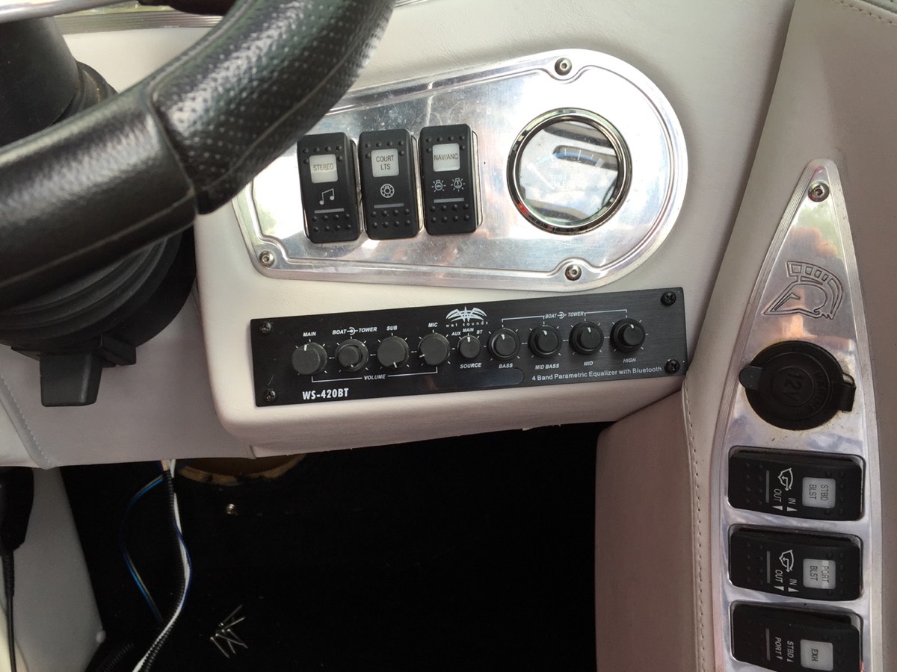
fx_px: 751
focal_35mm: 29
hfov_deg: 61.7
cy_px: 336
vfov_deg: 48.2
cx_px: 448
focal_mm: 4.15
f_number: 2.2
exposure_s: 1/120
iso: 32
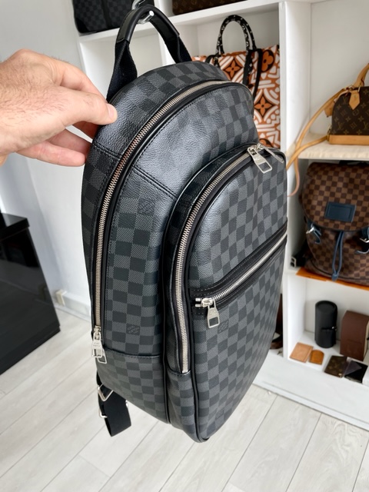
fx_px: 370
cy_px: 246
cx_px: 184
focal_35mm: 26
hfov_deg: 53.1
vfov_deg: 67.3
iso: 50
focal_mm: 4.2
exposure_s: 1/121
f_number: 1.6
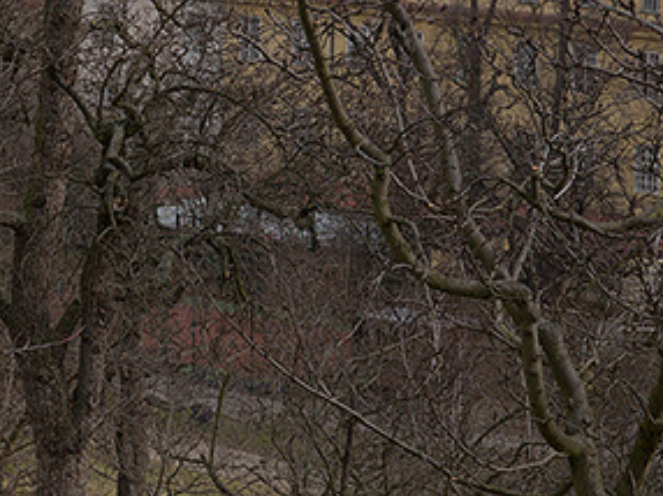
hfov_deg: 9.4
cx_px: -471
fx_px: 3866
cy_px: -19
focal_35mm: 202
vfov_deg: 7.3
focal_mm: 50
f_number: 13
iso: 250
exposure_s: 1/160
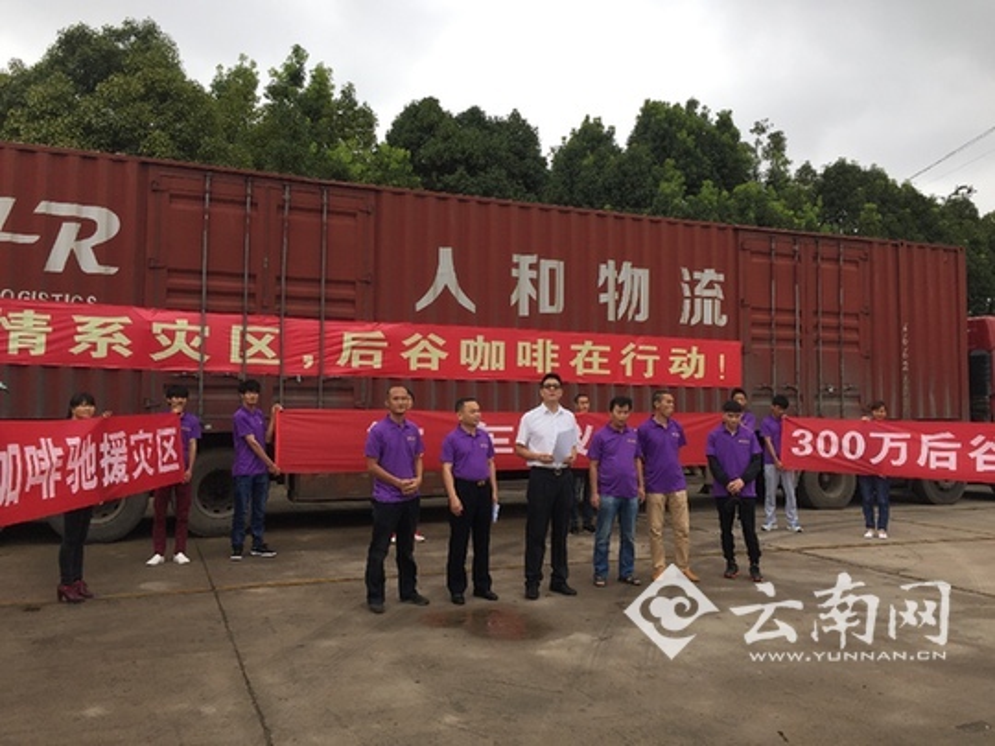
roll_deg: -1.5
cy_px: 373
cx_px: 498
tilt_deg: +2.8
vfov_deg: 48.2
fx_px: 834
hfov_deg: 61.7
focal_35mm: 29
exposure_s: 1/319
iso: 32
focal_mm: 4.15
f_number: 2.2
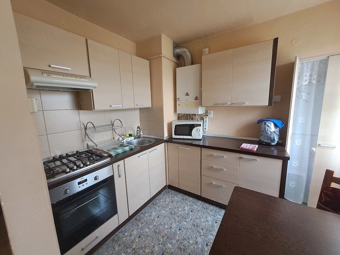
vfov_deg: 89.9
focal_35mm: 13
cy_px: 128
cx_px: 170
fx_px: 128
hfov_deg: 106.2
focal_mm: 1.42
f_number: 2.2
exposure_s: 1/50
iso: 160
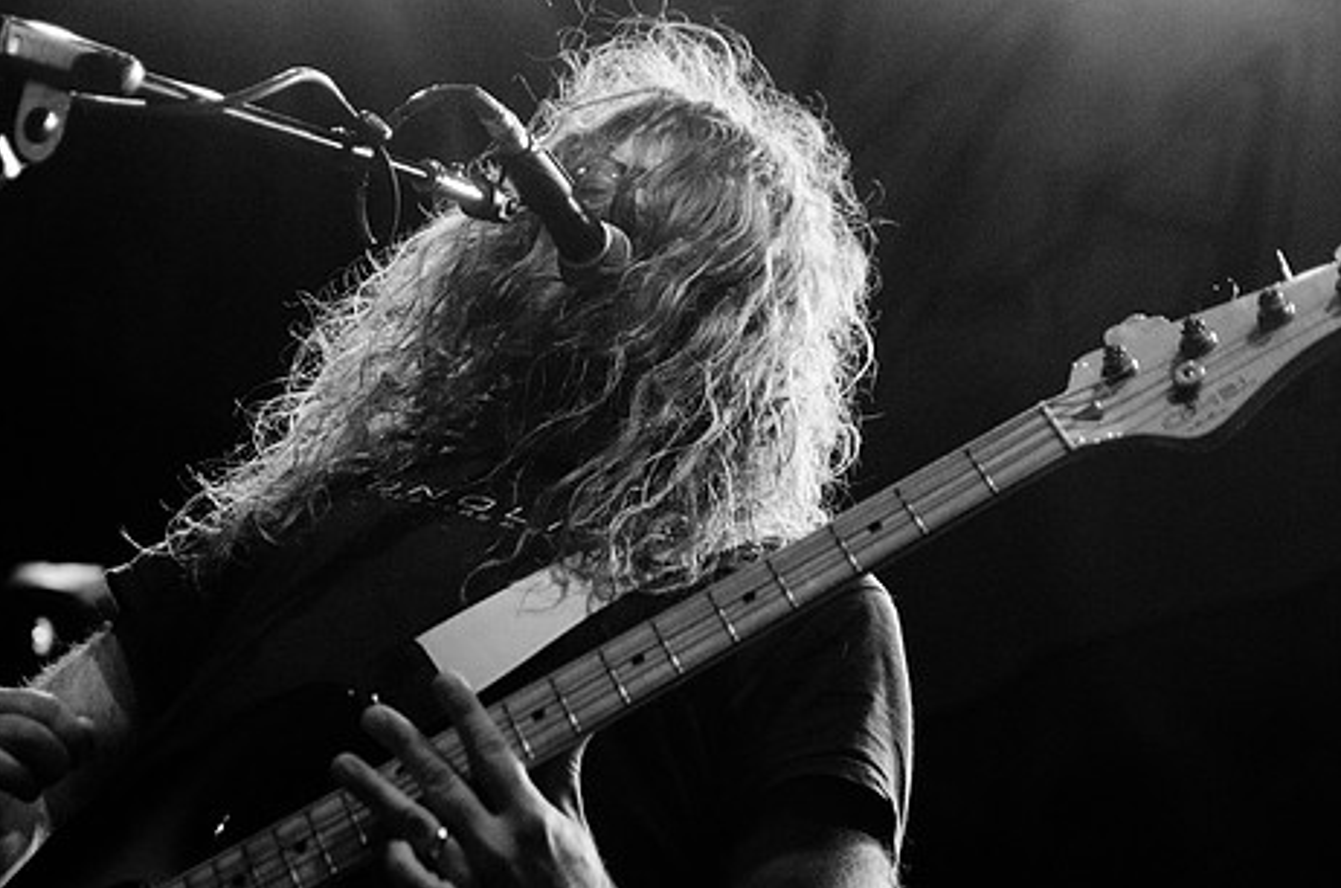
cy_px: 453
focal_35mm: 98
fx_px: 3643
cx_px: 517
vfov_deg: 13.9
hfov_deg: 20.8
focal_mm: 52
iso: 2000
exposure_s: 1/160
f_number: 2.8
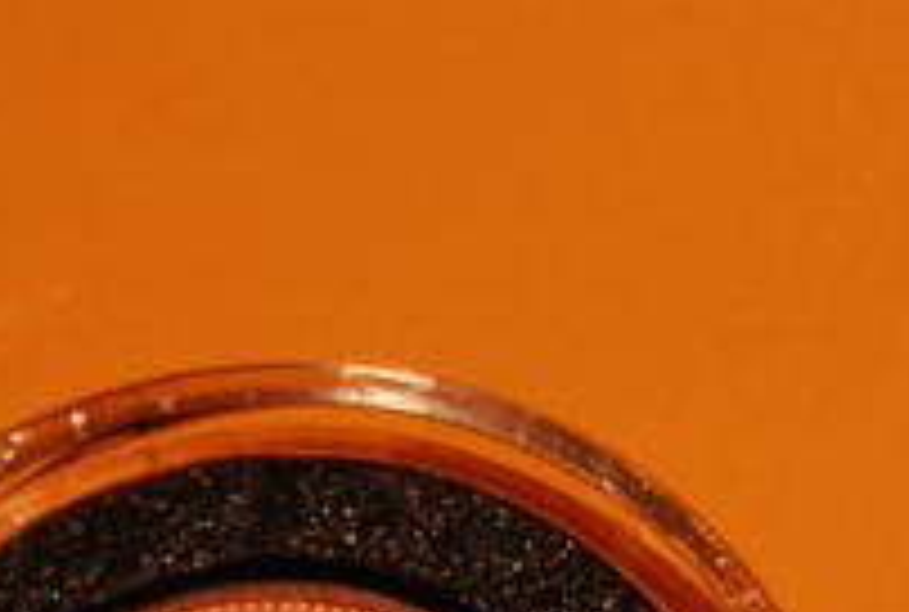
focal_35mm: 244
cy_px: 896
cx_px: 171
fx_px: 6192
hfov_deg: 8.4
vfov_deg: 5.6
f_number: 5.6
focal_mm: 55
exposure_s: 1/80
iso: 200
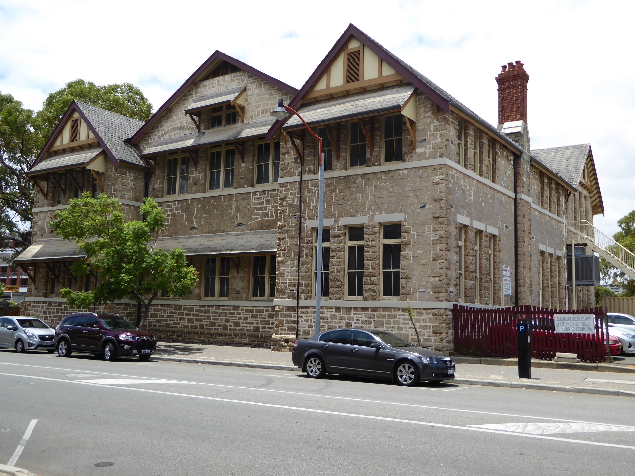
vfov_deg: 39.7
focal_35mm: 36
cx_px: 318
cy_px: 238
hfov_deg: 51.4
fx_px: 660
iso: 80
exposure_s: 1/640
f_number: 3.7
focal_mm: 6.3
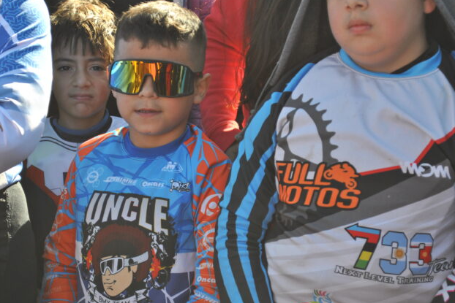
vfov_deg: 13.7
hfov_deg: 20.5
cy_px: 139
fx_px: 1259
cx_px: 226
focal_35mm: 100
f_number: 5.6
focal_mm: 55
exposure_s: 1/125
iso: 110
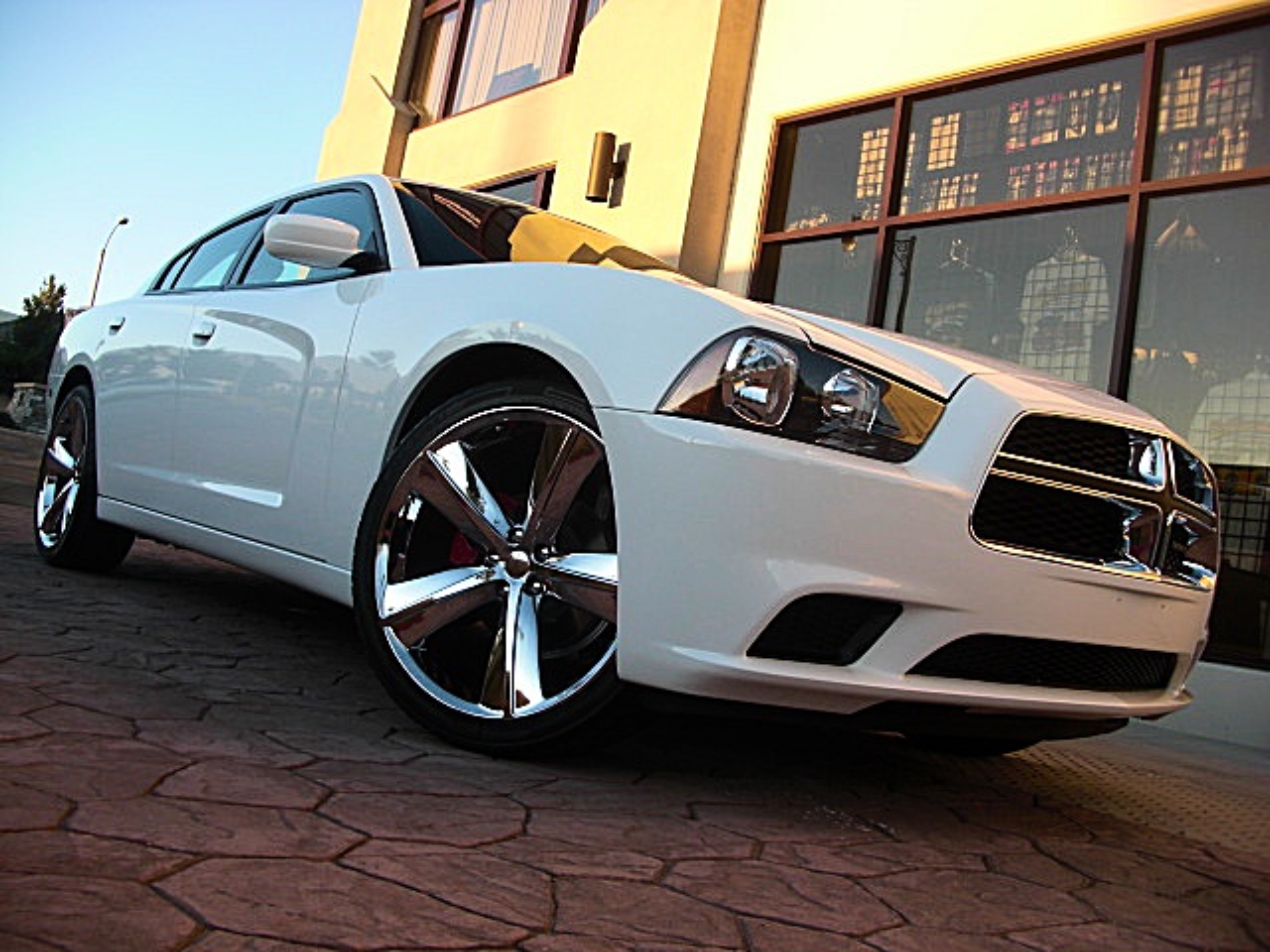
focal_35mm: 36
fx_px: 1321
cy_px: 476
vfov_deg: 39.7
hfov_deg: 51.4
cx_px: 635
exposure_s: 1/125
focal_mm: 6.3
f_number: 2.8
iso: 50
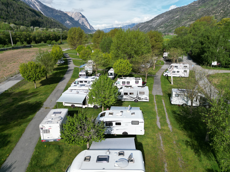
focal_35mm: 24
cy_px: 86
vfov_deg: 56.8
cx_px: 115
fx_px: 159
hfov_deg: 71.6
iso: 150
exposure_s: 1/5000
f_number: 1.7
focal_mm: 6.72
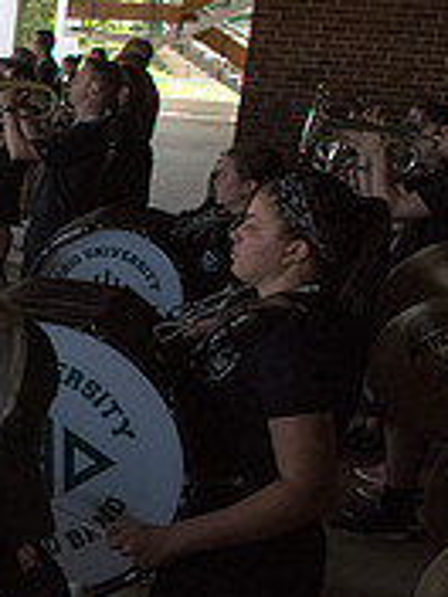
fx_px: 1311
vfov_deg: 25.7
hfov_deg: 15.1
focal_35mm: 76
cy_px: 324
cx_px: -492
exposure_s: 1/1000
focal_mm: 24
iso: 2500
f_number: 5
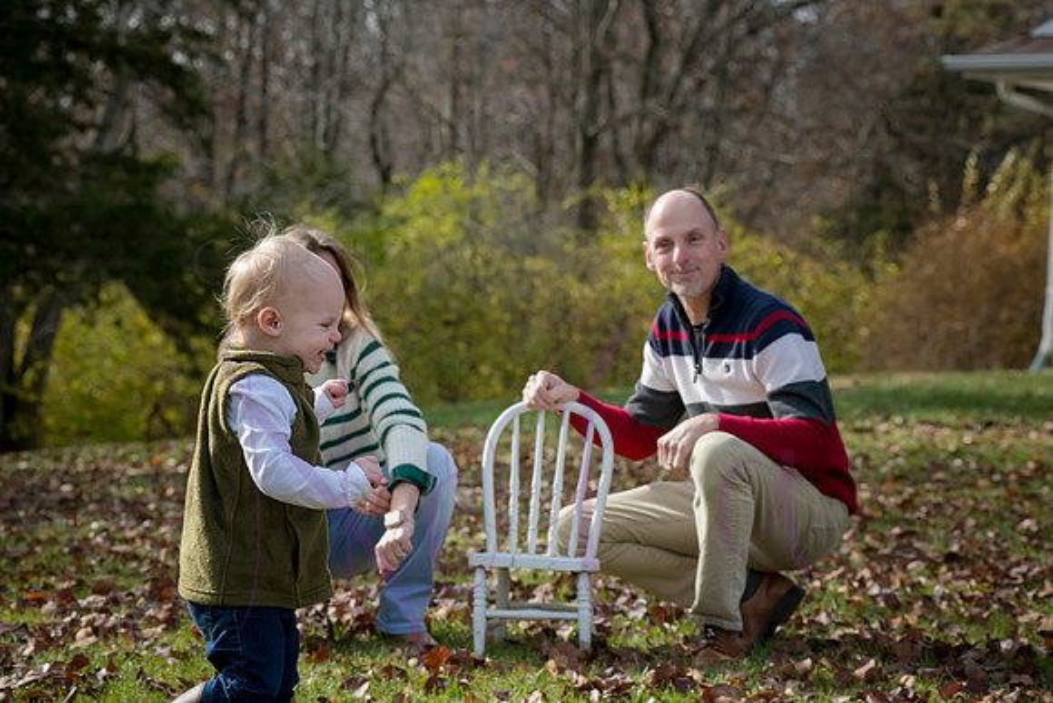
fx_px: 2926
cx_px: 526
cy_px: 352
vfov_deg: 13.7
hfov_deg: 20.4
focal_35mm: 100
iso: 400
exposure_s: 1/500
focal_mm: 100
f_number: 7.1
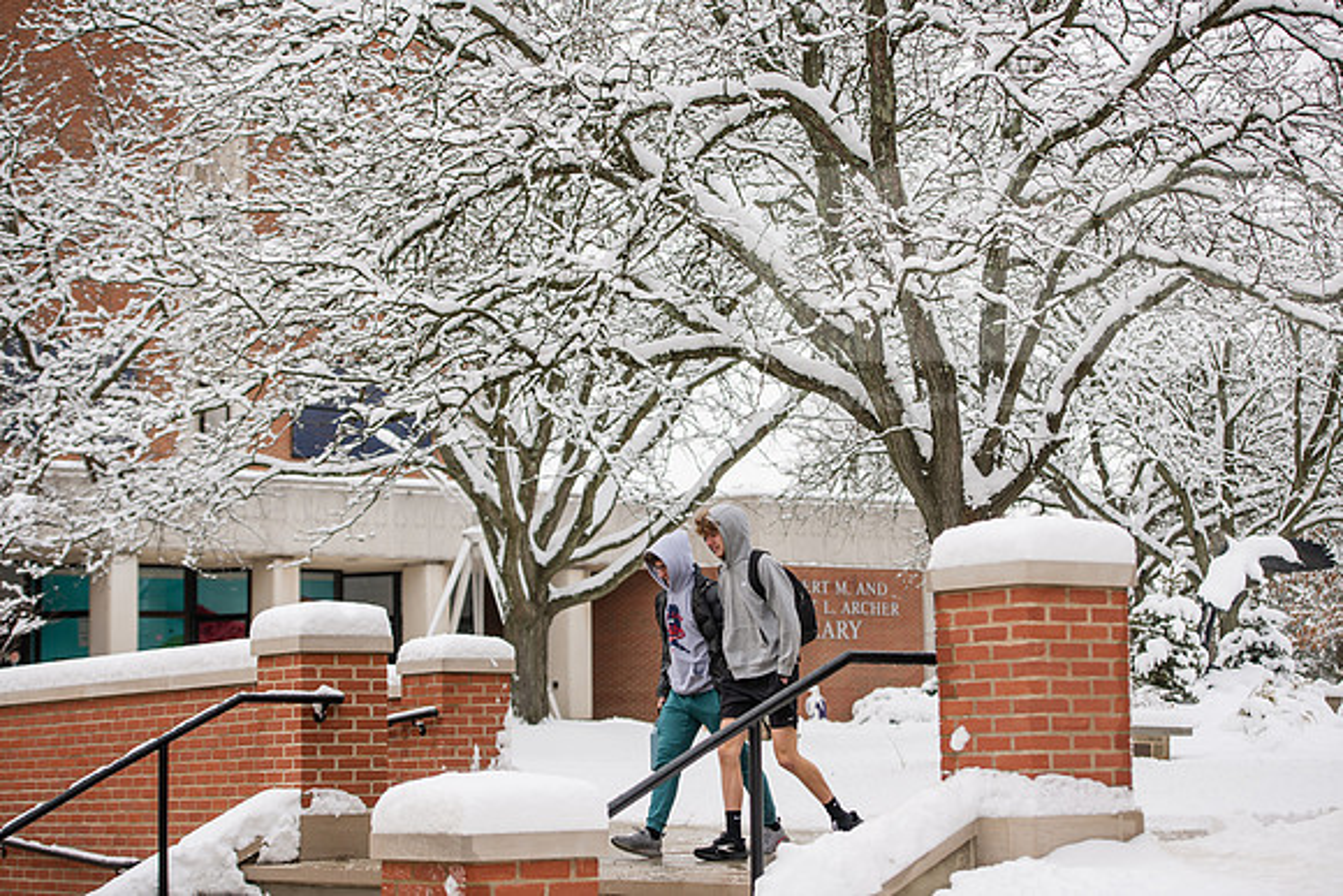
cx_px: 672
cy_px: 448
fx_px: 2798
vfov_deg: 18.2
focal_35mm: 75
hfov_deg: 27.0
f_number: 3.5
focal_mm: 75
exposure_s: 1/500
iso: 80
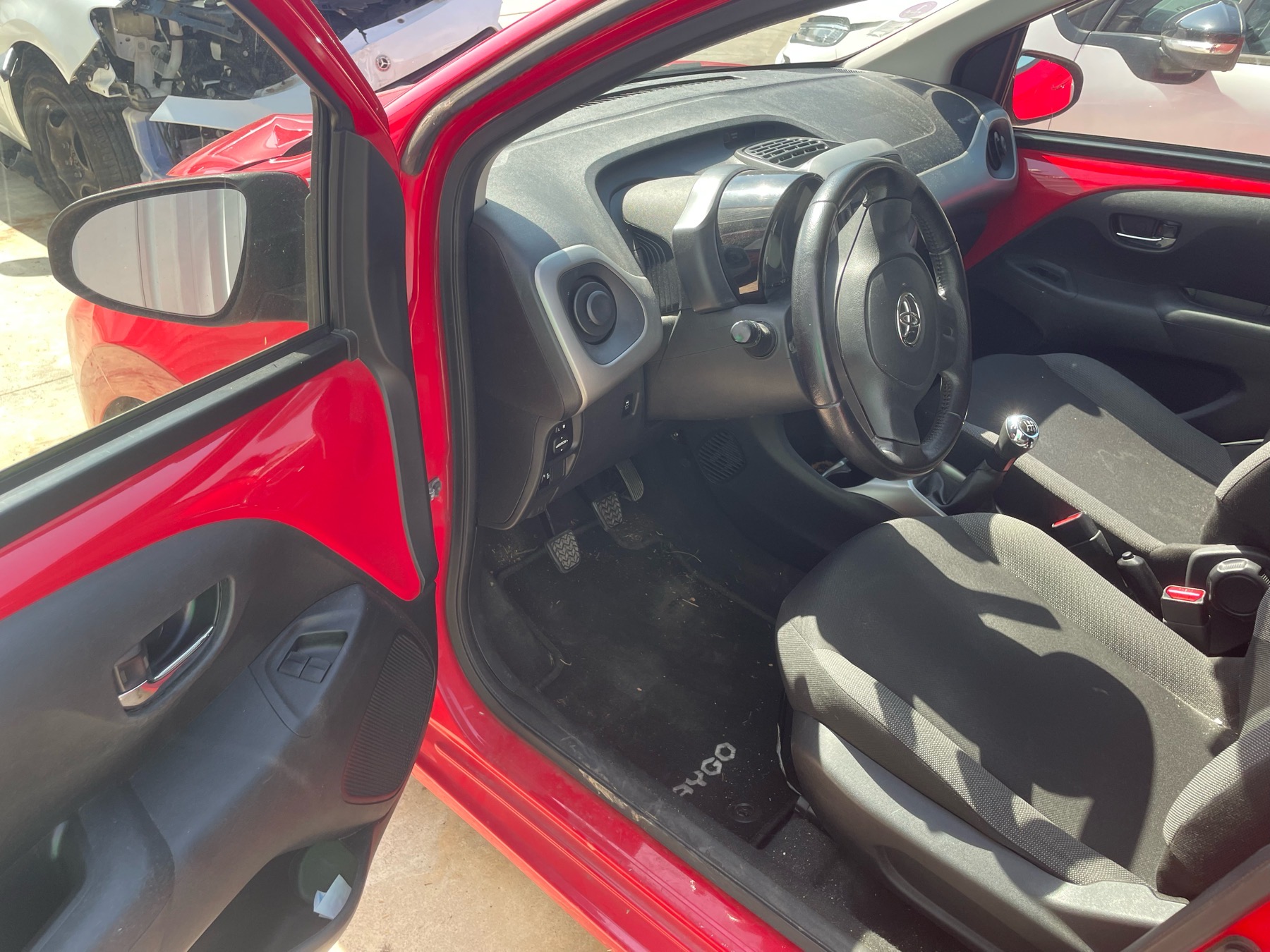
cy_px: 476
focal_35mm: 26
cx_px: 635
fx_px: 954
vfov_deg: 53.1
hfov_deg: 67.3
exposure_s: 1/264
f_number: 1.6
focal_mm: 4.2
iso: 32
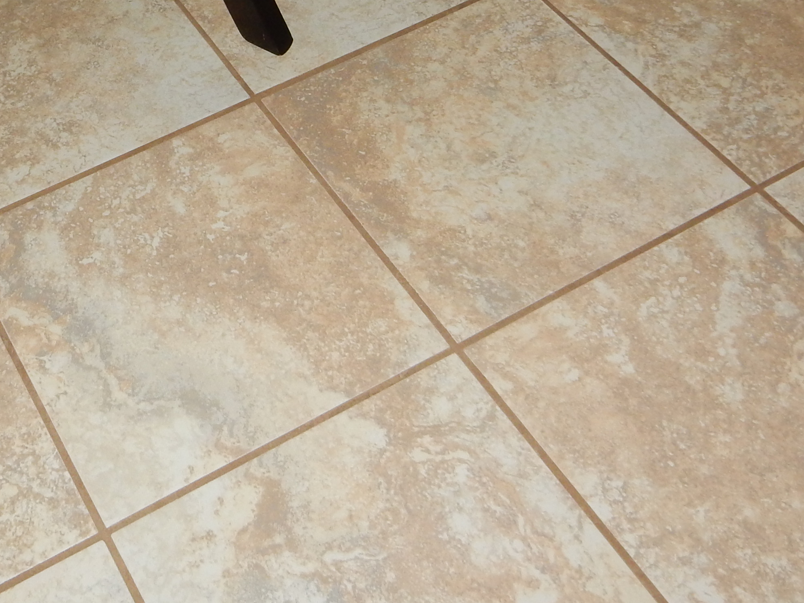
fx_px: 1347
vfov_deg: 23.8
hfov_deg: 32.0
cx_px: 120
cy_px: -45
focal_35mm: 58
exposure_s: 1/30
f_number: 3.7
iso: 200
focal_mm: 4.5
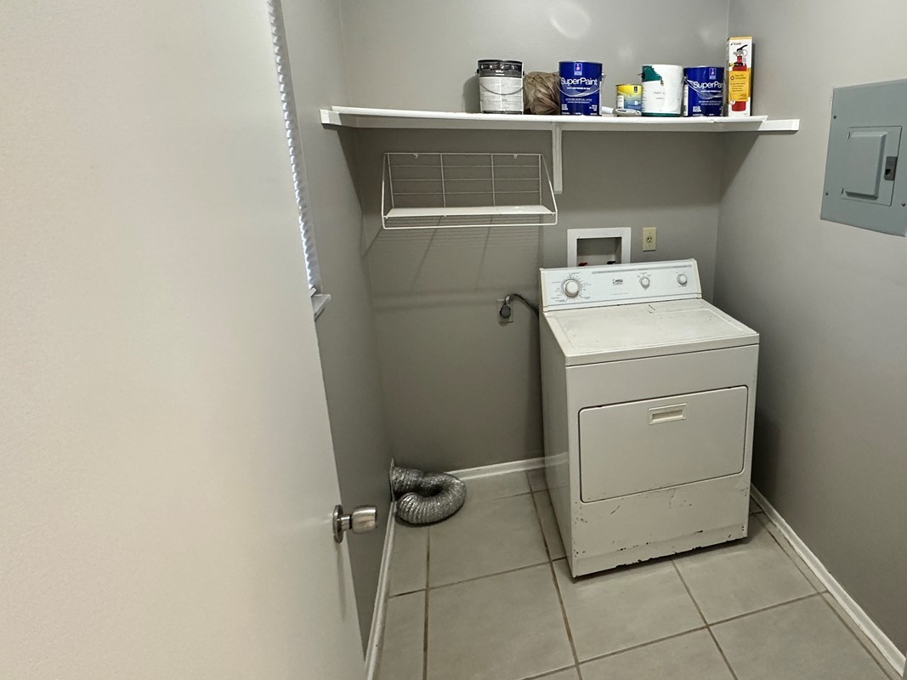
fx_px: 550
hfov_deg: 75.7
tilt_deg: -15.2
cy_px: 286
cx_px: 626
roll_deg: -0.7
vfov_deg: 63.1
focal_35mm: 21
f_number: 2.2
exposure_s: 1/60
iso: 320
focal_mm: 2.22
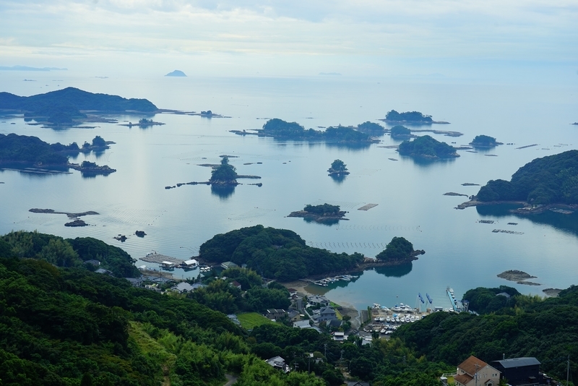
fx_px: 867
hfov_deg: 36.9
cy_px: 193
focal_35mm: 54
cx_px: 289
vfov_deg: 25.1
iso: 100
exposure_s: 1/125
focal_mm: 54
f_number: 11
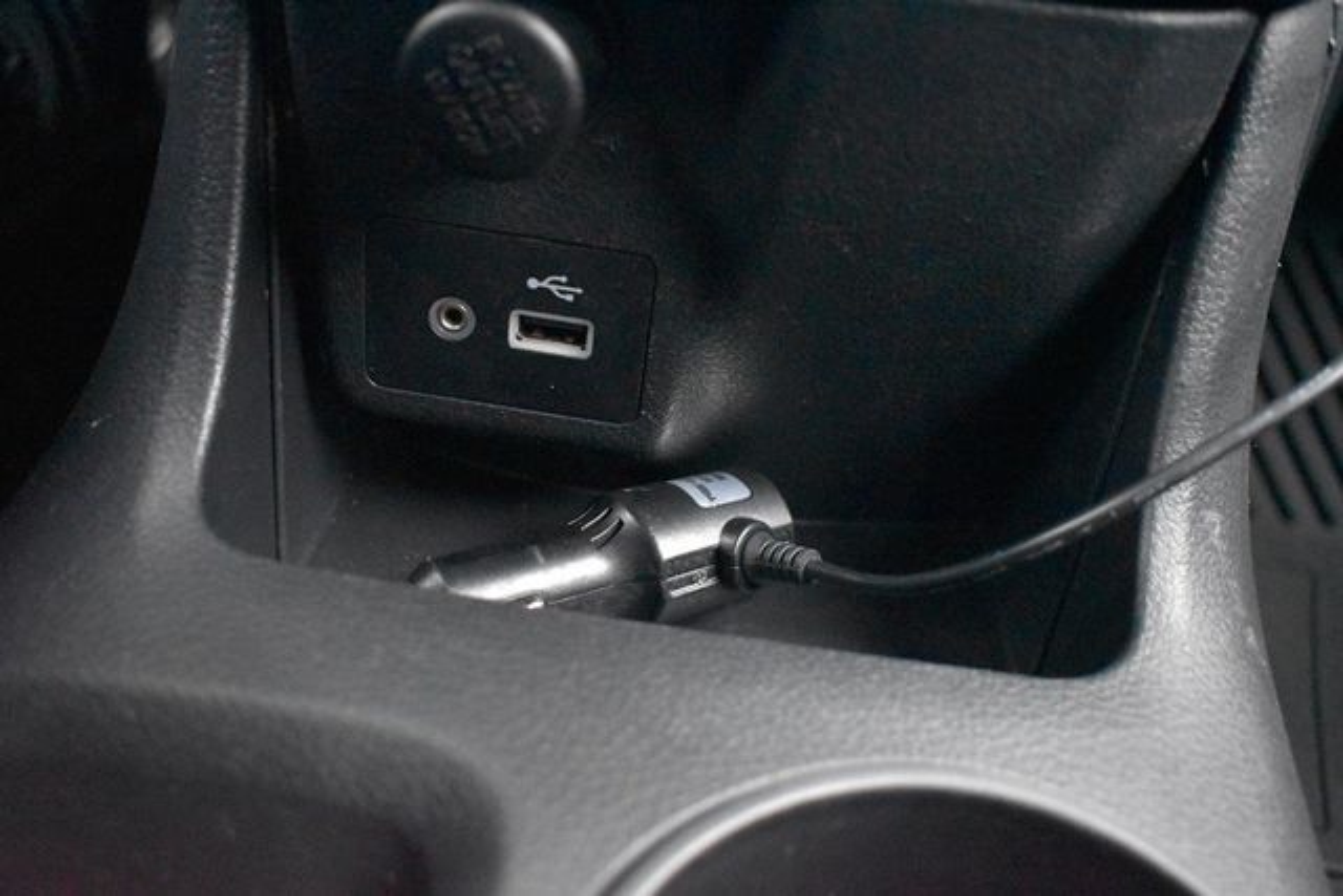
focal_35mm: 34
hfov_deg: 55.1
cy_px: 448
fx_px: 1287
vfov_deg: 38.4
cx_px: 672
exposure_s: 1/125
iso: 10000
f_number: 3.8
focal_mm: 23
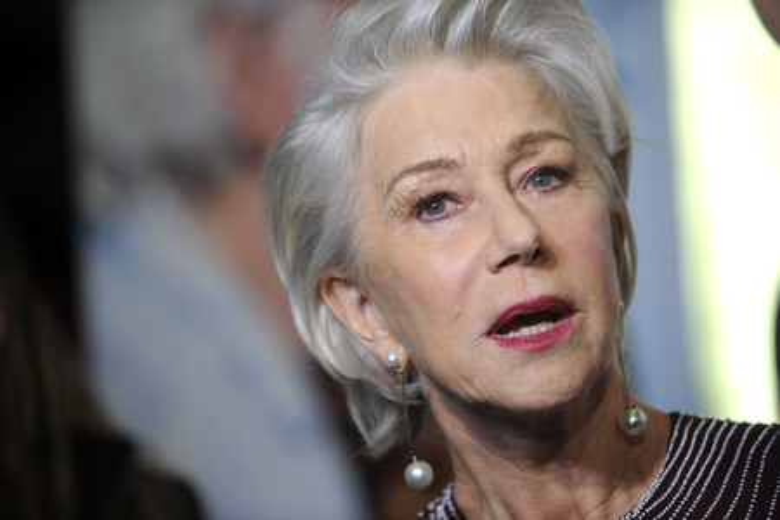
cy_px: 260
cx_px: 390
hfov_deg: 11.1
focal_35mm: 185
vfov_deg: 7.4
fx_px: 4008
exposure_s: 1/200
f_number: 4
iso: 1600
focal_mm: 185
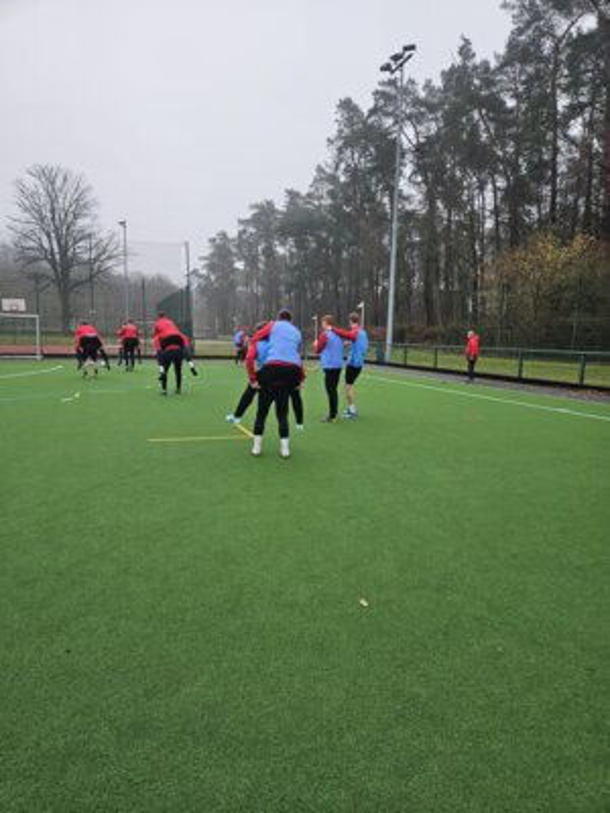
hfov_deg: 58.9
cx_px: 305
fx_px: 540
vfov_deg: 73.9
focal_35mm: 23
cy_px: 406
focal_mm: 5.4
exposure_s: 1/154
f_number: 1.8
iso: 25
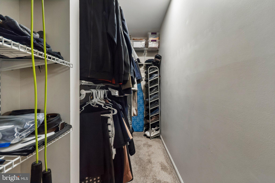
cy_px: 92
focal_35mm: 15
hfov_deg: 100.4
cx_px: 138
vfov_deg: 77.3
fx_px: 115
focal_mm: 10
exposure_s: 1/50
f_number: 5.6
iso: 400
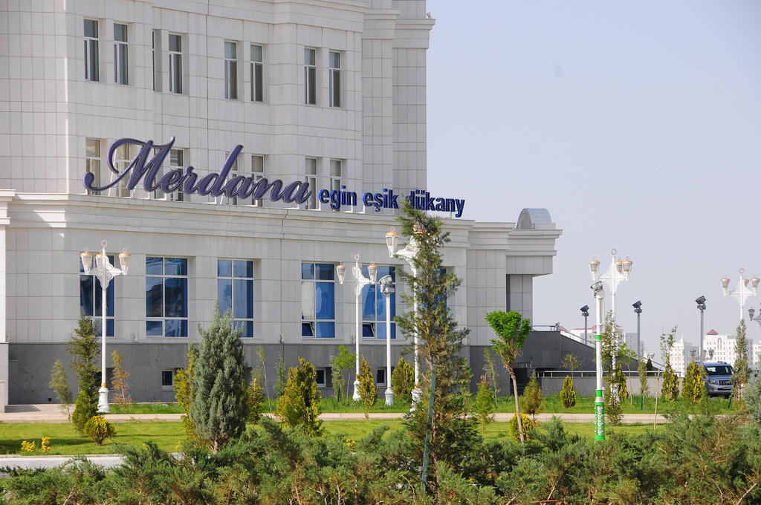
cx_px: 380
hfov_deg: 13.1
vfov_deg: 8.7
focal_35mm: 158
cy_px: 252
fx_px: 3325
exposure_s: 1/500
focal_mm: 105
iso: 250
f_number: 11
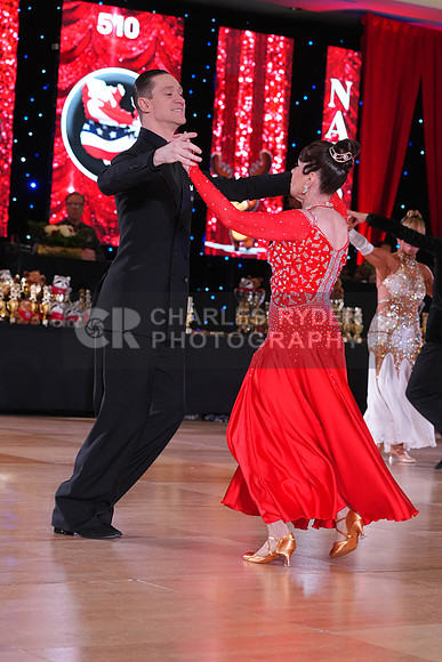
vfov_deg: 21.2
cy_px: 331
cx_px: 221
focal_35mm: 96
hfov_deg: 14.3
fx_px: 1767
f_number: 5
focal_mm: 96
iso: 3200
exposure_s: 1/250
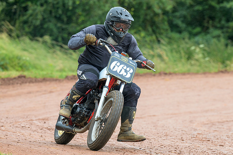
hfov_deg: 5.7
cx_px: 141
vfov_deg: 3.8
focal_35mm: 363
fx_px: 2346
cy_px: 75
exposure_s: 1/400
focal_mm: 200
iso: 280
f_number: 4
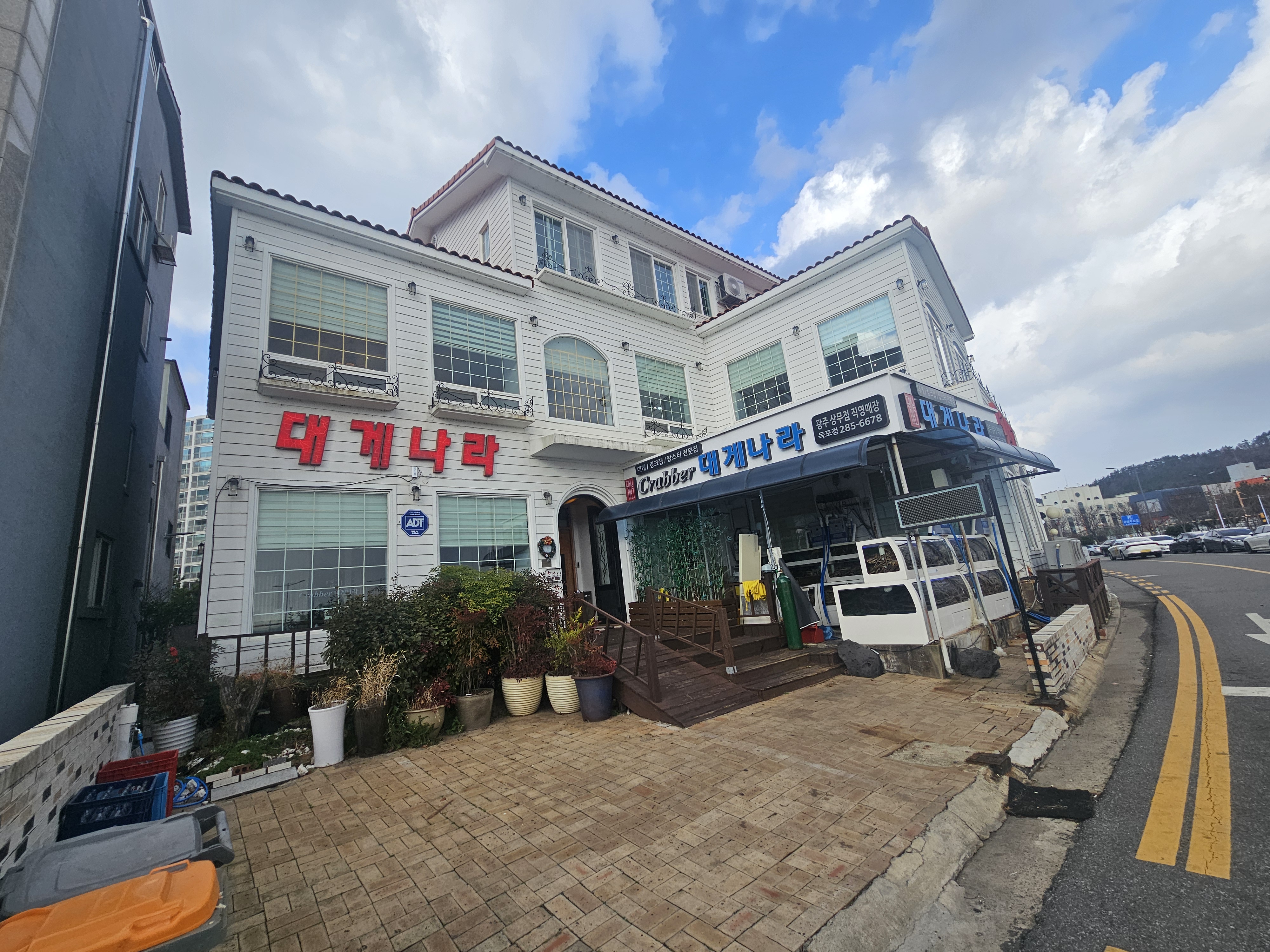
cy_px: 476
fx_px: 477
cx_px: 635
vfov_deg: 89.9
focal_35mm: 13
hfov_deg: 106.2
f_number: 2.2
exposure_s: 1/1410
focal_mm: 2.2
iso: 50
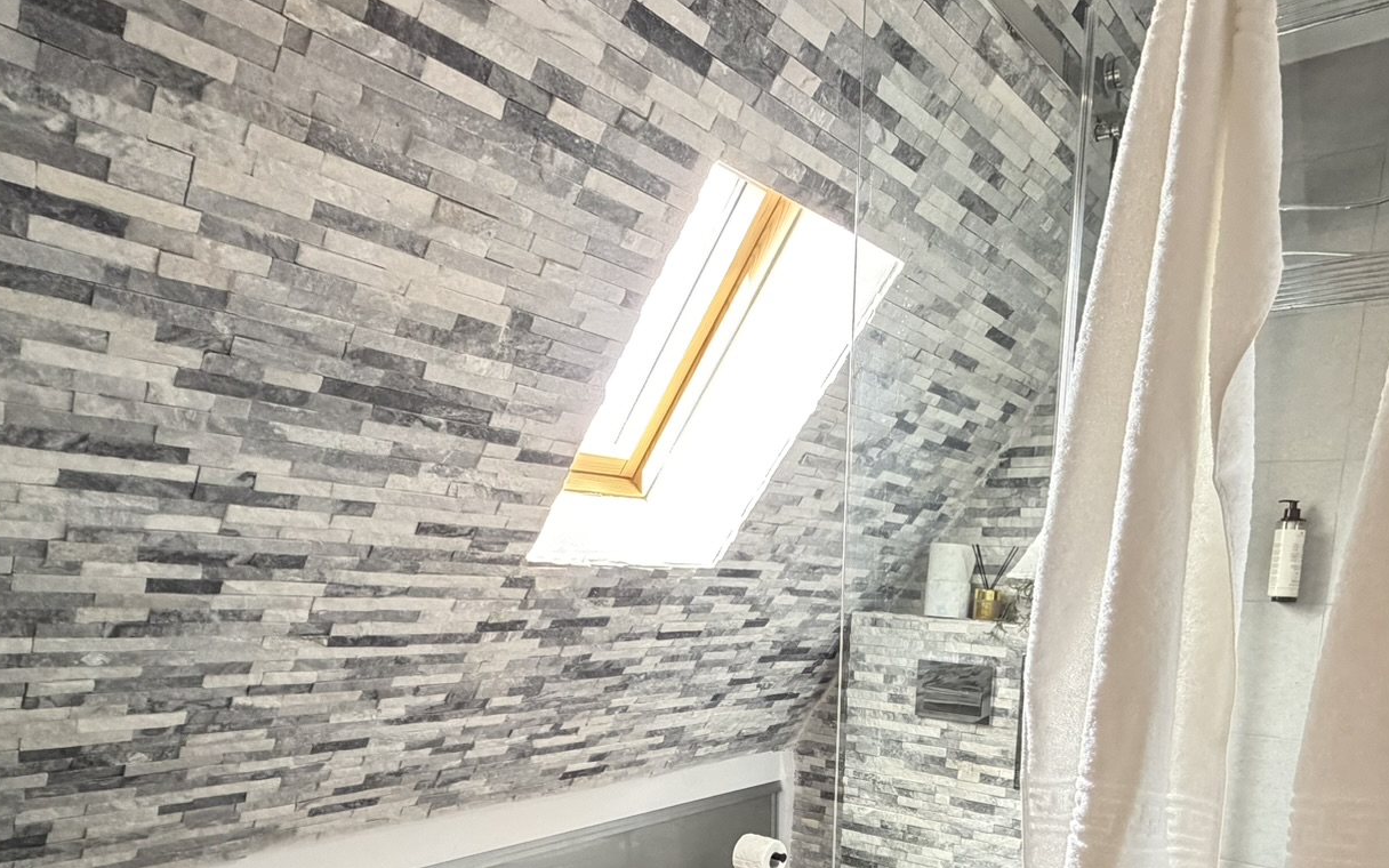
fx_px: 946
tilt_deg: -10.0
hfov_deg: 71.8
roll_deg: -2.2
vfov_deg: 45.7
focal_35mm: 25
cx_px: 829
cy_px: 742
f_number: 2.2
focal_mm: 2.22
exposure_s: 1/60
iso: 640
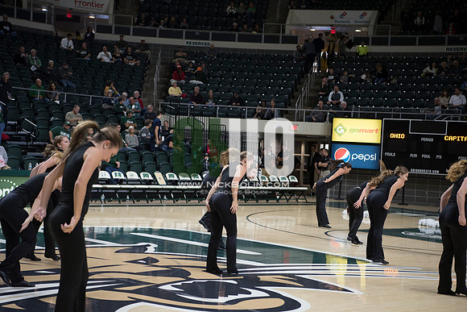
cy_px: 156
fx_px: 908
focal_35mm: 70
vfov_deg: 19.5
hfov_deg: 28.8
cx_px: 234
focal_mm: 70
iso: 2000
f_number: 3.5
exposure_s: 1/500
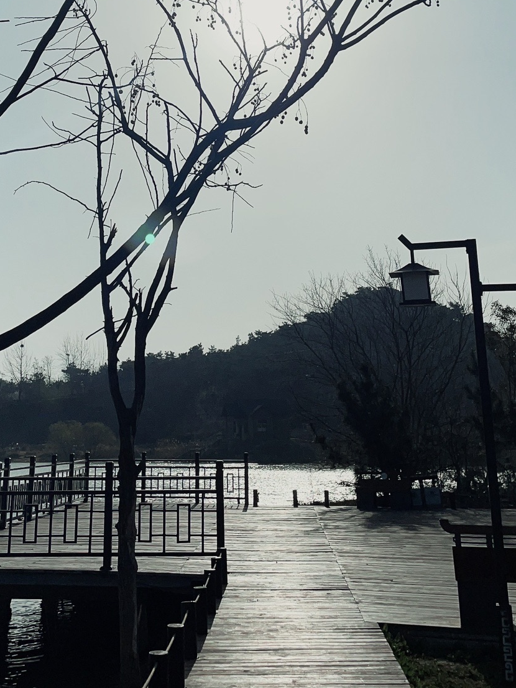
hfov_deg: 30.8
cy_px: 136
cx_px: 196
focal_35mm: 47
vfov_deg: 38.9
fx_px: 934
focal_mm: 4.2
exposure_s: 1/25000
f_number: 1.6
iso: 32
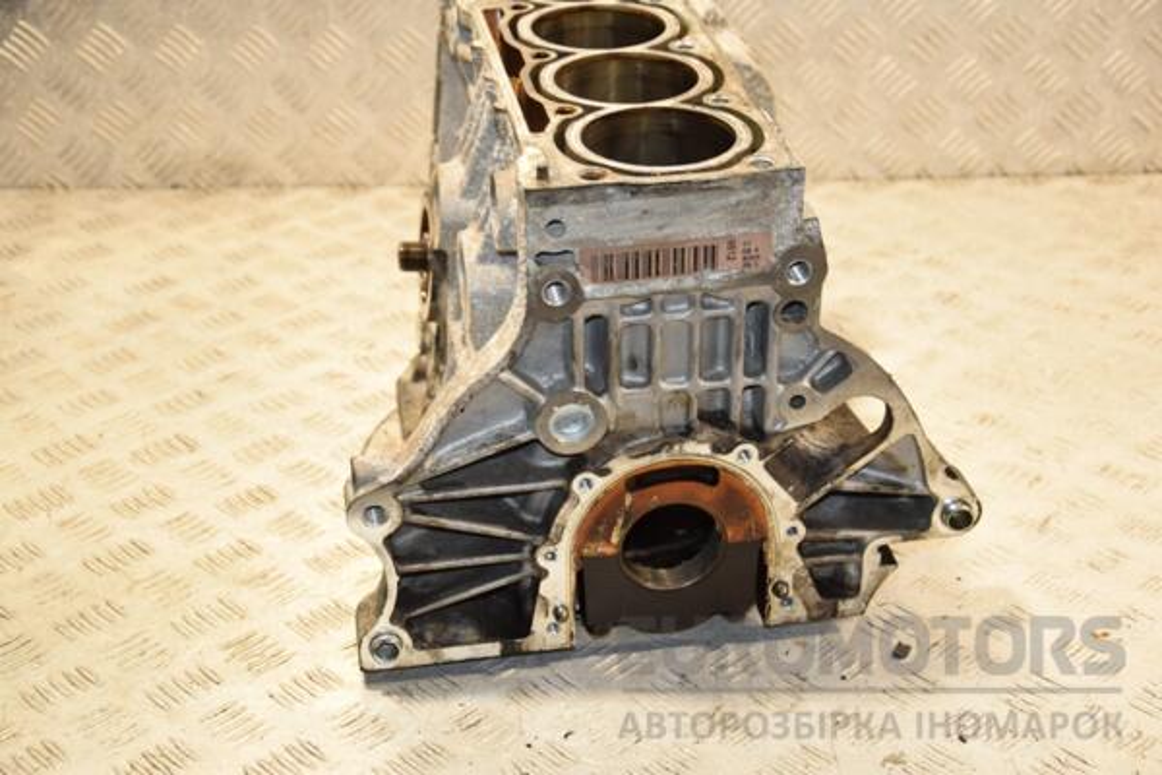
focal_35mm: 60
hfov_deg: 33.4
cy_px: 388
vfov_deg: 22.6
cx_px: 581
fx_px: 1937
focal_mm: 40
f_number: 5
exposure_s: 1/200
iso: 800
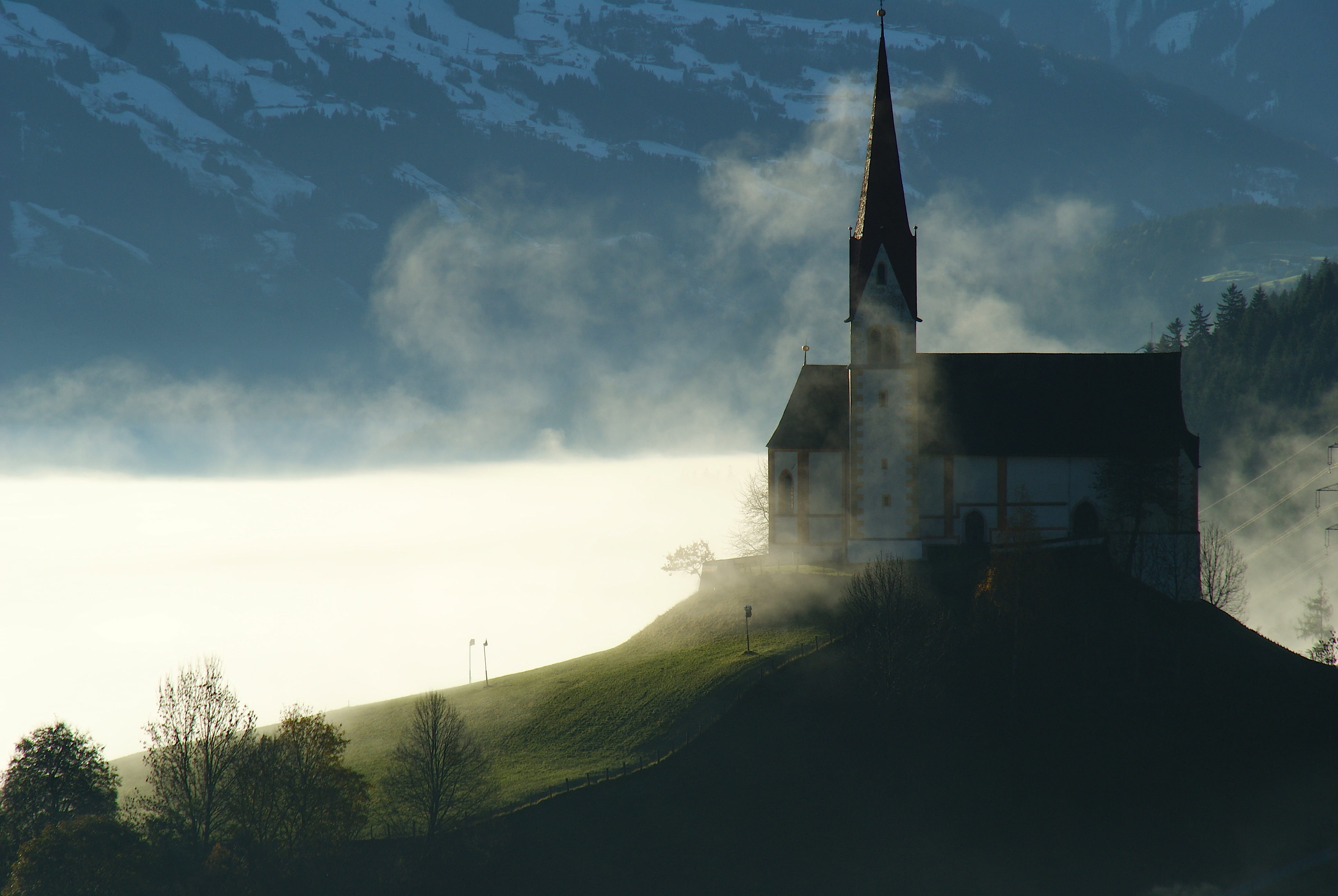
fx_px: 8372
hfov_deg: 9.1
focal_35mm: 225
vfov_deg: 6.1
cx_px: 669
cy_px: 448
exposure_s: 1/320
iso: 100
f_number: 10
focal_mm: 150
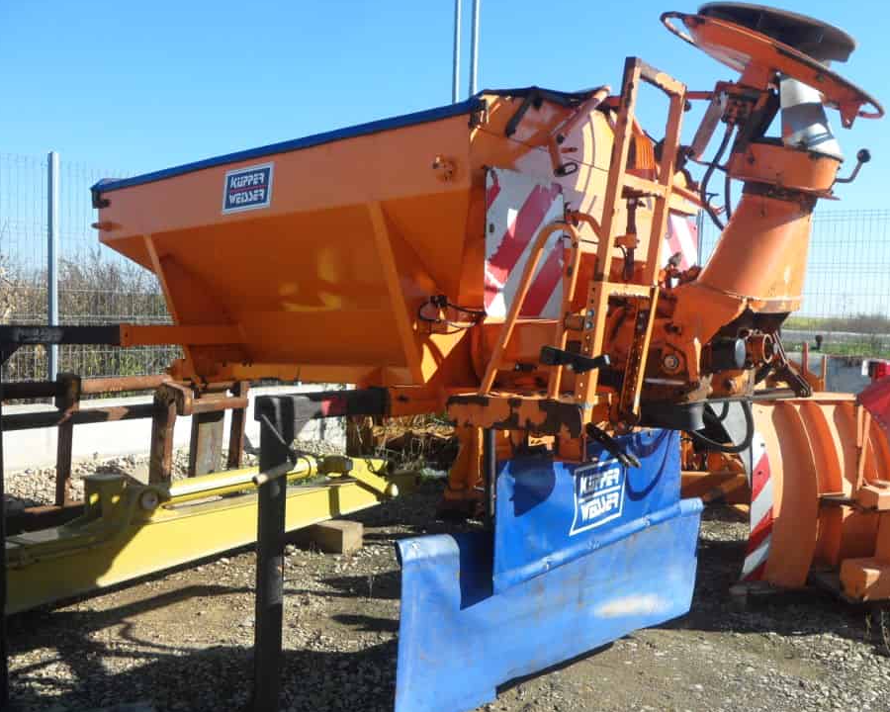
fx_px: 790
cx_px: 452
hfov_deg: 58.8
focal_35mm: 30
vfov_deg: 48.5
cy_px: 359
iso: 80
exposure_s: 1/500
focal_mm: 4.9
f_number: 3.5
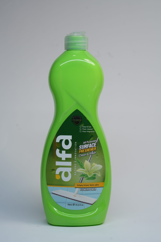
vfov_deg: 28.8
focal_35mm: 70
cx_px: 80
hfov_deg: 19.5
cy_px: 121
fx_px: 469
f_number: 7.1
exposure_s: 1/160
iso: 400
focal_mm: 70
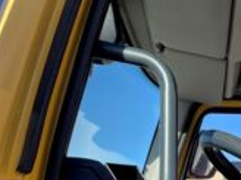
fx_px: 661
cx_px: 351
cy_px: 180
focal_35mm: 95
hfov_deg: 18.5
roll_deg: +2.5
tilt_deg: +8.3
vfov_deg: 15.3
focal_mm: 4.2
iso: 32
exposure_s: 1/1182
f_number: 1.6
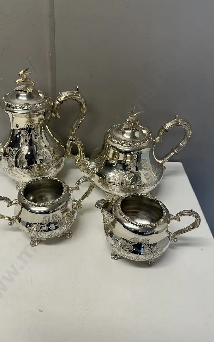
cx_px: 87
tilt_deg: -36.3
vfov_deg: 70.4
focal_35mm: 26
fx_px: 243
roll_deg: -4.5
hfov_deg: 47.3
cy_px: 174
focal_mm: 6.86
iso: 100
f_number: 1.78
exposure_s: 1/100
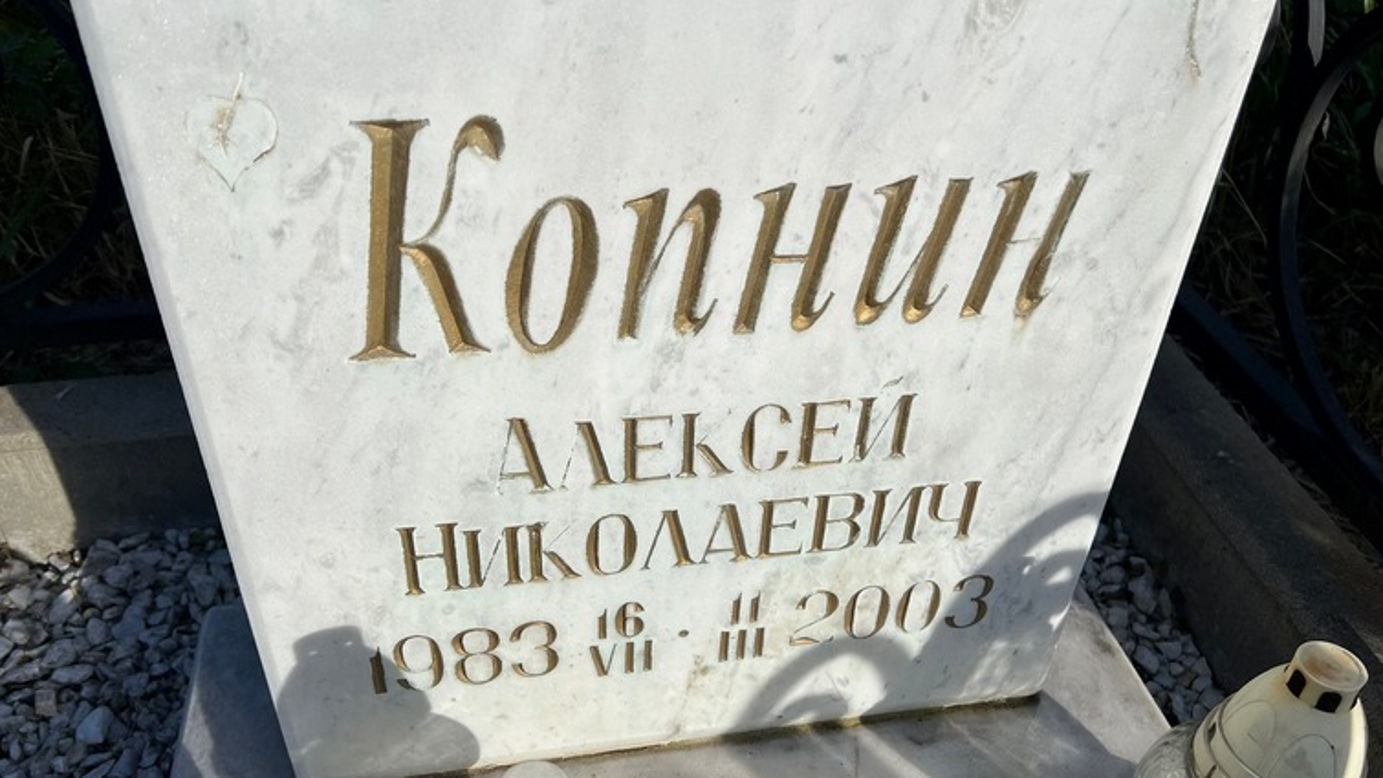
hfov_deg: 64.3
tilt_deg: -33.8
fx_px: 1100
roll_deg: -0.5
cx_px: 692
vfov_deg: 38.9
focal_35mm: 30
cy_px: 427
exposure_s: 1/7463
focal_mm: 5.7
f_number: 1.5
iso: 50
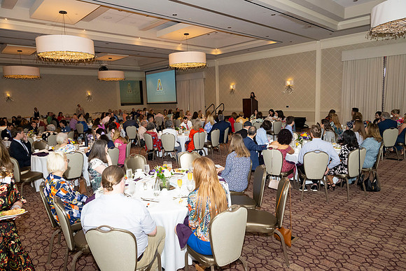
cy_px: 136
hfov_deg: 73.7
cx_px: 203
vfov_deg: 53.2
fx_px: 271
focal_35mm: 24
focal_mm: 24
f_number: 5.6
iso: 2000
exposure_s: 1/200
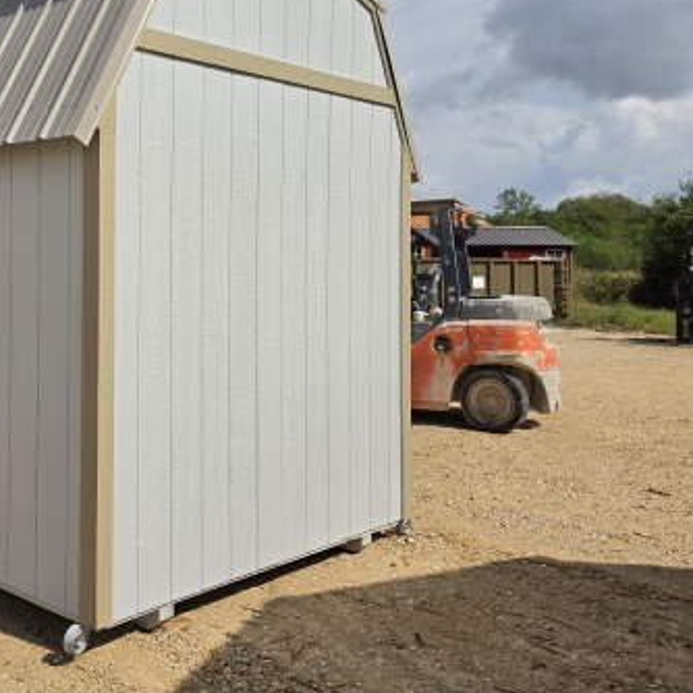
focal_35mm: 39
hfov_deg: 40.3
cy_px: 268
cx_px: 98
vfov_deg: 42.6
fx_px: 883
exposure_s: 1/7939
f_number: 1.4
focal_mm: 6.5
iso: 40
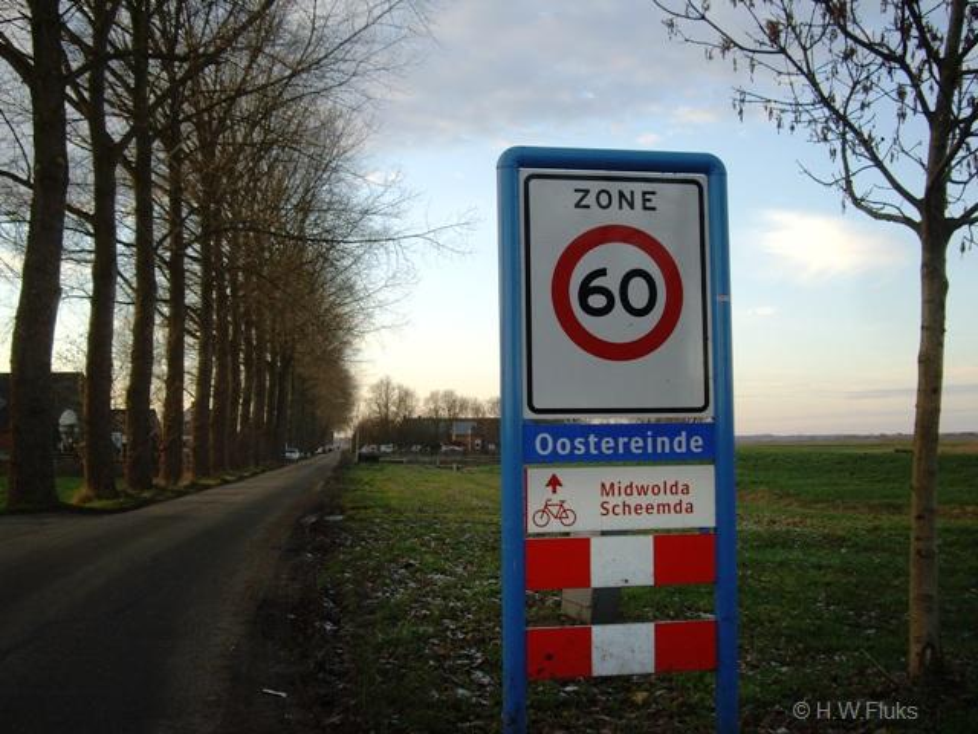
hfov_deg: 49.0
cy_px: 367
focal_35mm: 38
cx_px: 489
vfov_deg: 37.7
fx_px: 1074
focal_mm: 7.9
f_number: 2.8
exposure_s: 1/160
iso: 100
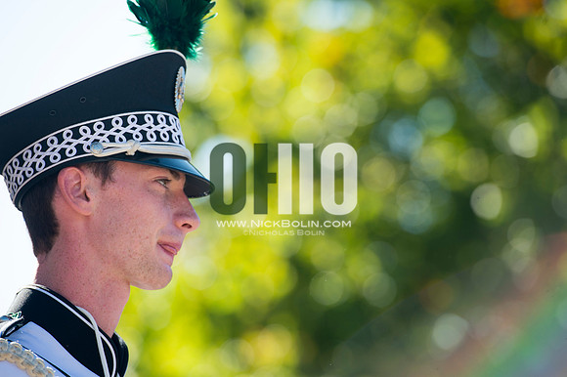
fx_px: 3148
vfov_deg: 6.9
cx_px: 284
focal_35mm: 200
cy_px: 188
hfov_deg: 10.3
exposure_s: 1/1000
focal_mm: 200
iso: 200
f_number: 4.5
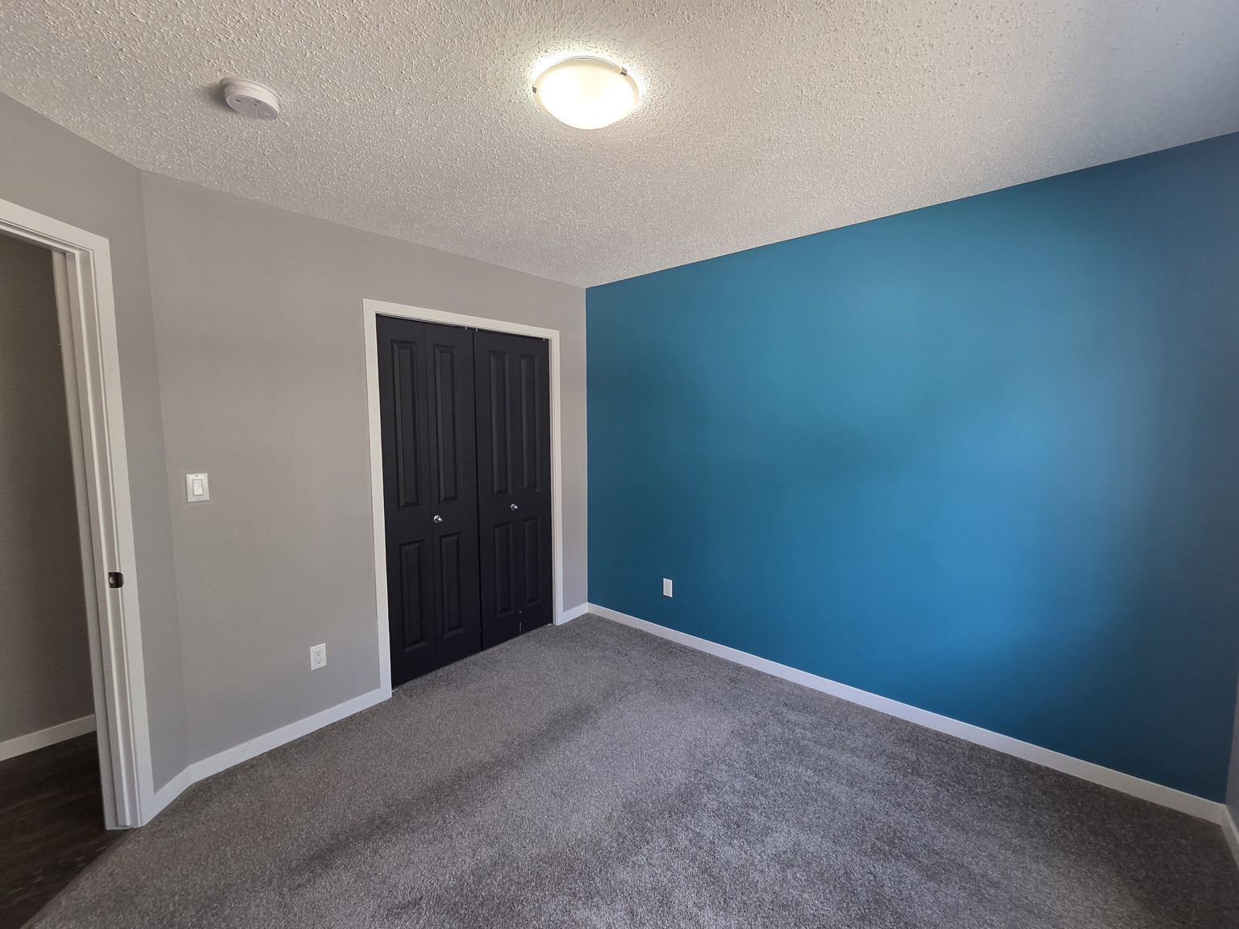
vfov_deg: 89.9
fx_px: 465
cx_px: 620
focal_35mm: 13
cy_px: 464
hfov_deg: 106.2
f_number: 2.2
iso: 160
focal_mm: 2.2
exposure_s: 1/60
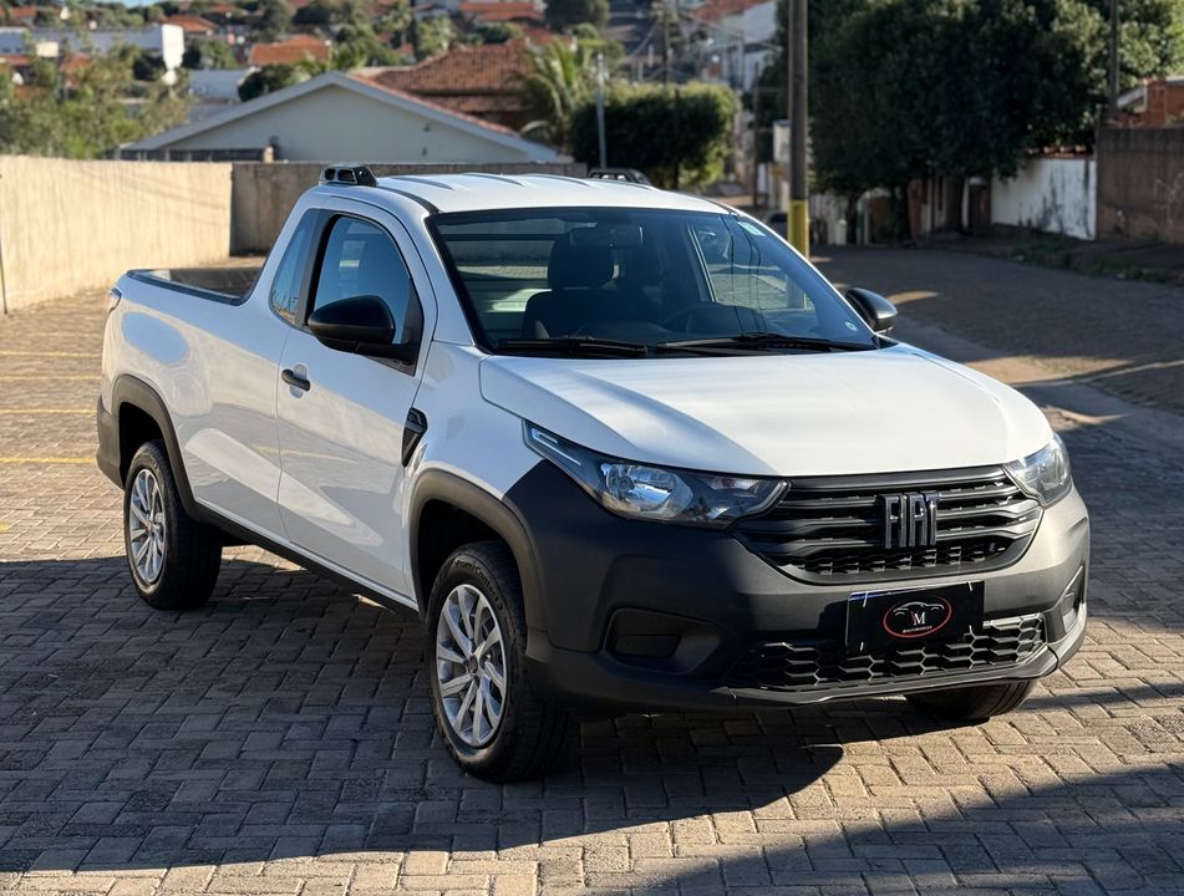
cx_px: 592
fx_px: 1647
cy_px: 448
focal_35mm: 48
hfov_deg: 39.5
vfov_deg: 30.4
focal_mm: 6.76
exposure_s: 1/2762
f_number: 1.78
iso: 64
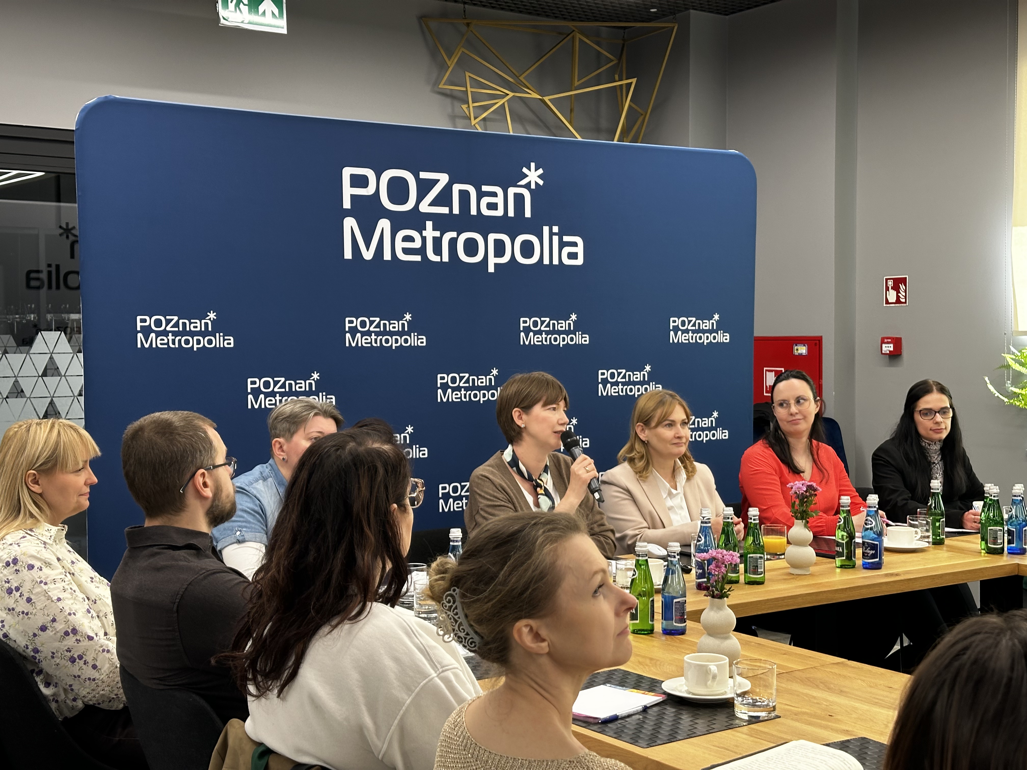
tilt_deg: -1.3
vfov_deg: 30.3
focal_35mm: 48
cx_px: 514
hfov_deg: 39.7
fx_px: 1424
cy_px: 385
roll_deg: +0.1
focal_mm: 6.86
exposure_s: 1/50
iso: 125
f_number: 1.78
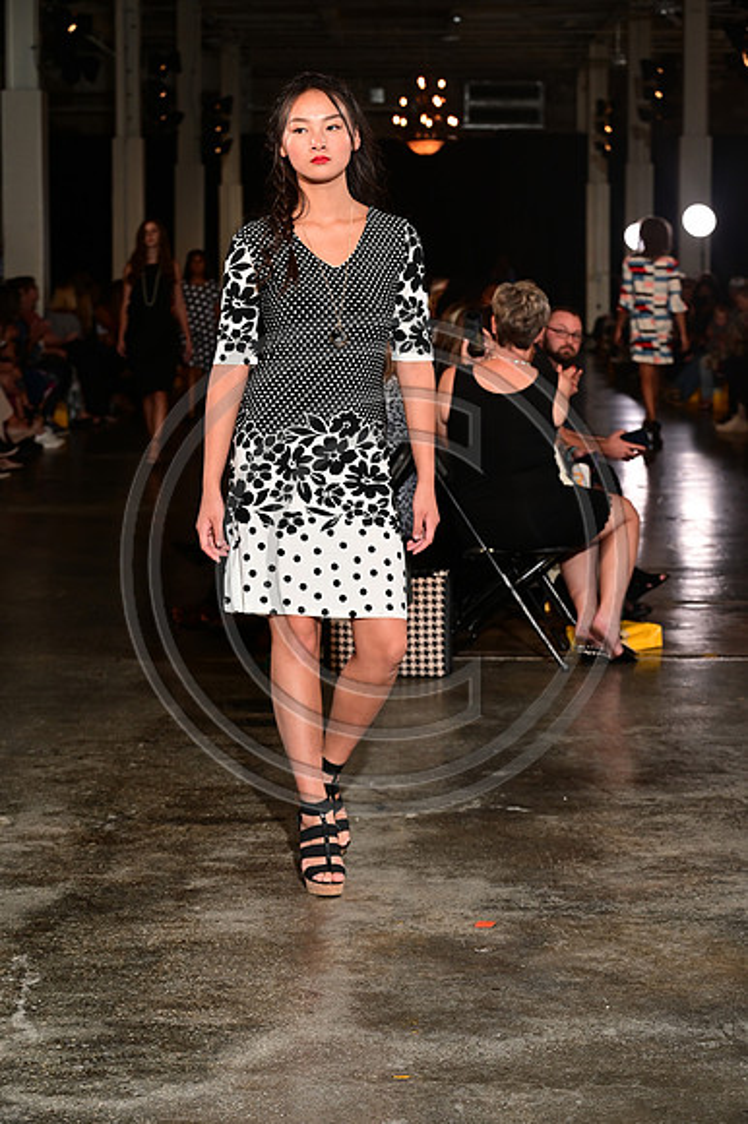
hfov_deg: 17.5
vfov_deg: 26.0
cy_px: 562
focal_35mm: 78
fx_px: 2434
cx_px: 374
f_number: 6.3
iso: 1000
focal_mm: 78
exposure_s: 1/160
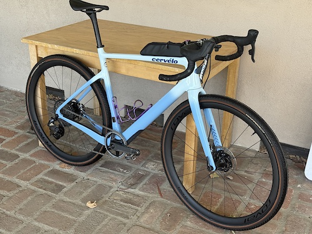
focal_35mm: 48
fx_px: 433
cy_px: 117
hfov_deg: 39.7
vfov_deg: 30.3
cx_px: 156
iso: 50
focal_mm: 6.76
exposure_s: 1/198
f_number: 1.78
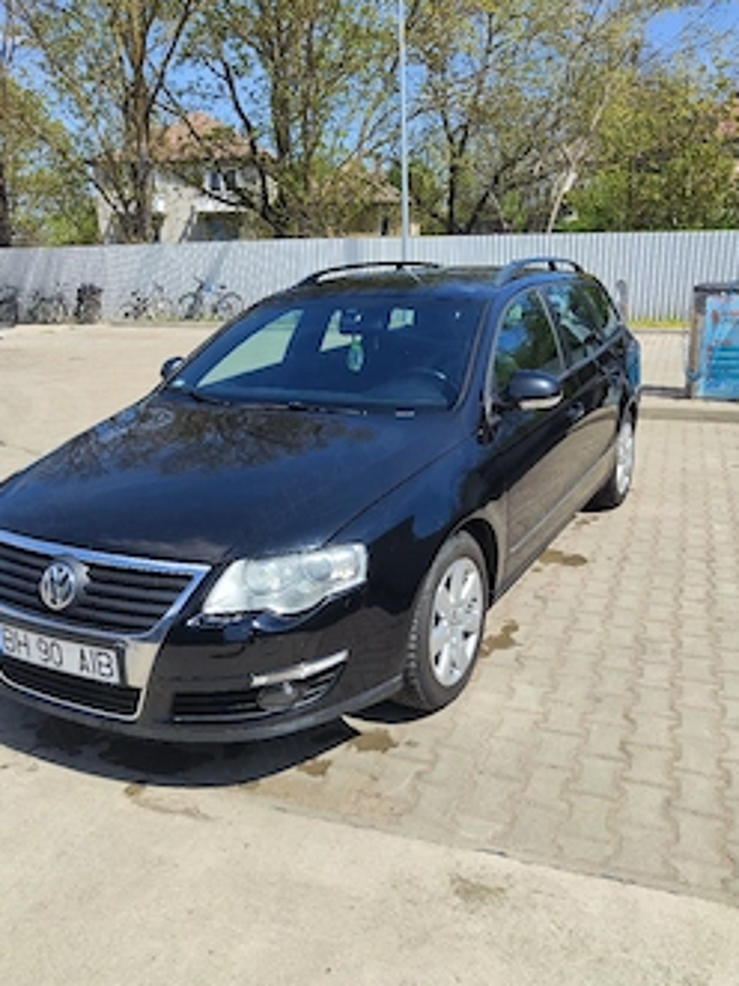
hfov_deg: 48.2
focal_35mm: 29
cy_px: 530
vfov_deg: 61.6
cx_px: 367
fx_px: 826
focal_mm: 5.59
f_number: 1.88
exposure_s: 1/2500
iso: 50
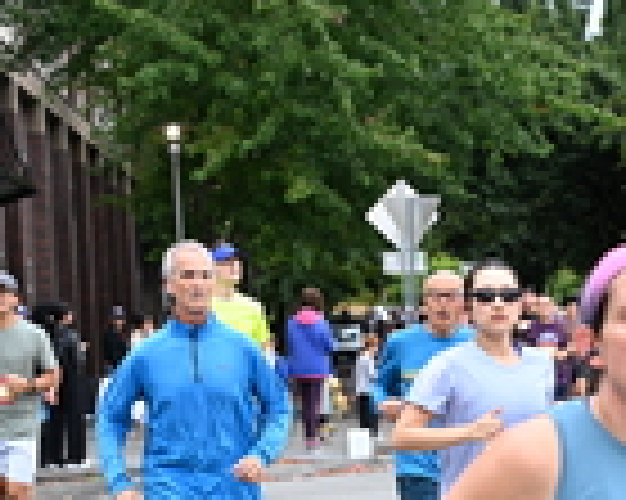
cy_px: 538
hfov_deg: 11.7
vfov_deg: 9.8
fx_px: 2888
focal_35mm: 156
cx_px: 1031
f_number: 4
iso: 1600
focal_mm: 42
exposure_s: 1/800
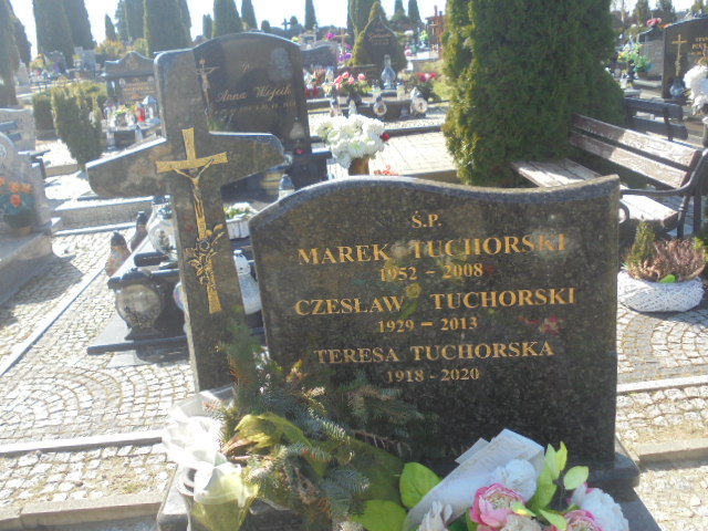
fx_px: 695
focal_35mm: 34
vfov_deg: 41.8
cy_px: 266
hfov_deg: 54.0
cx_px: 354
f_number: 4
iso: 100
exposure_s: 1/250
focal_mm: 6.1
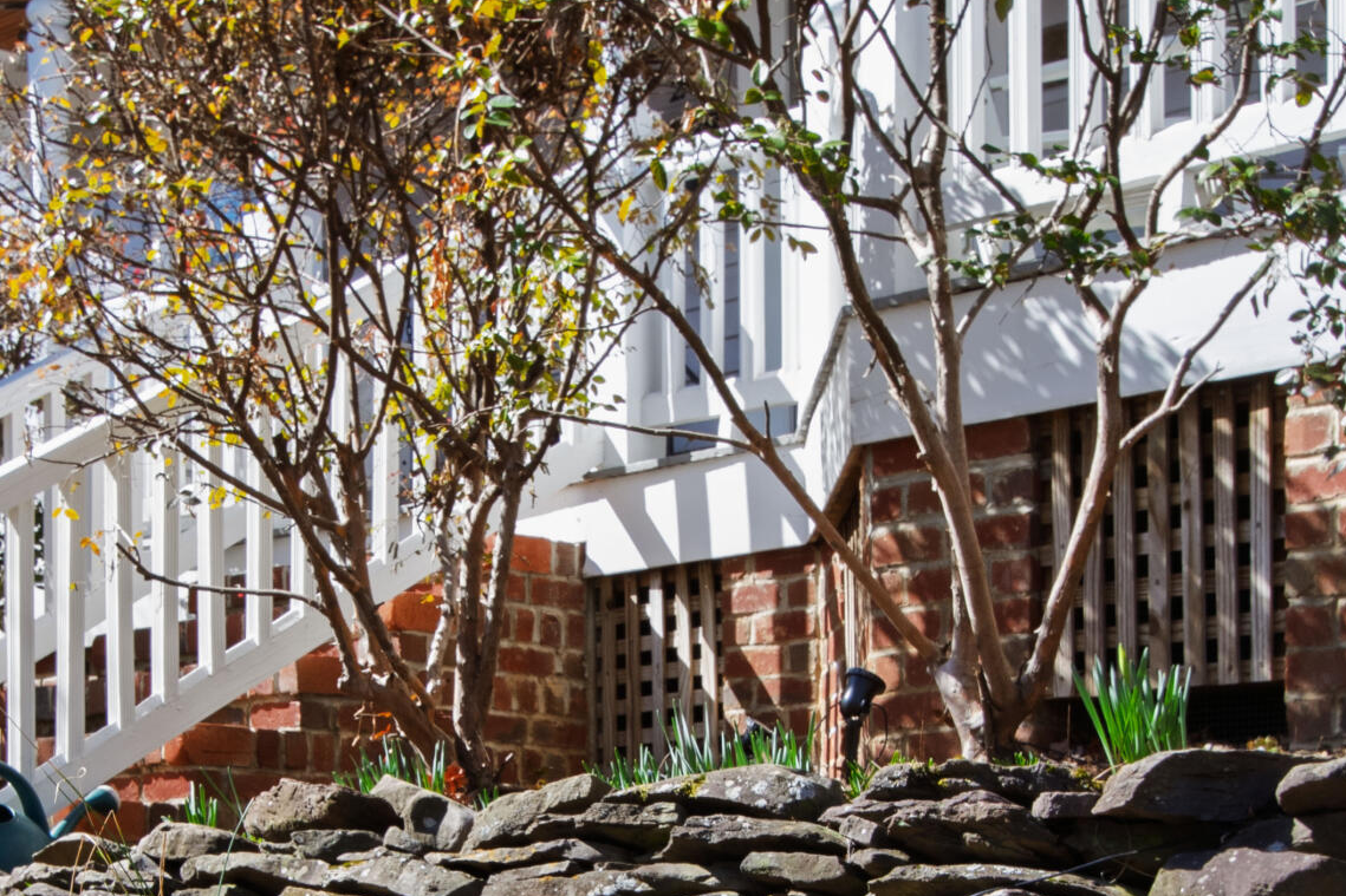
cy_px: 938
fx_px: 2953
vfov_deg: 16.8
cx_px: 591
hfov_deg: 25.7
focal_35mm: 79
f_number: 8
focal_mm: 20
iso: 250
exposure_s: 1/125
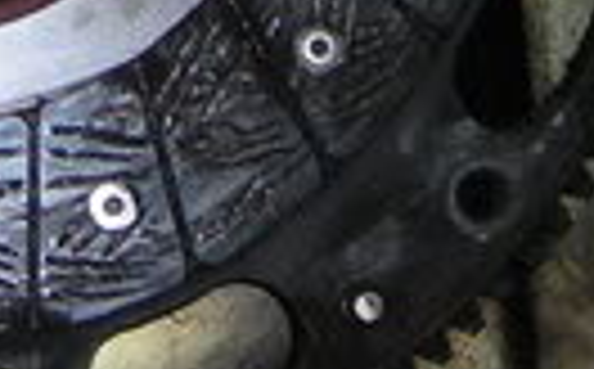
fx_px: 4897
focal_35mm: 303
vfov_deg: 4.2
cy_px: -477
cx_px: -90
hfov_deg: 6.9
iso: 50
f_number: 3.4
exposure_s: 1/60.1
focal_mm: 7.8
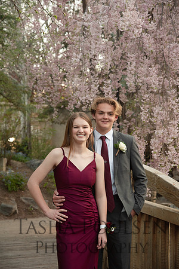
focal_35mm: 75
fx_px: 559
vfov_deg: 27.0
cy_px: 134
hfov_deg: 18.2
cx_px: 90
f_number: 5.6
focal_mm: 75
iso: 800
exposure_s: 1/125
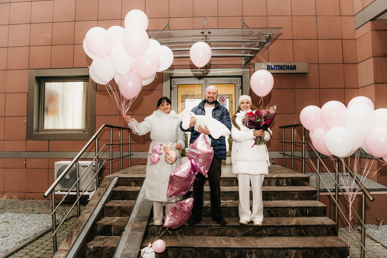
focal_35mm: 24
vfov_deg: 53.1
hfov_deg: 73.7
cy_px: 129
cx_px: 194
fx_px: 258
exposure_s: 1/160
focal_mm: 24
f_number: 4
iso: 1000
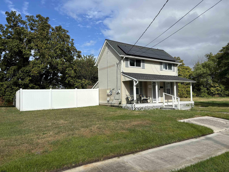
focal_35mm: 26
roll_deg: +1.7
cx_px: 114
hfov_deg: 67.3
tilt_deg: +2.0
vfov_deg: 53.1
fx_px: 172
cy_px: 86
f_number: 1.6
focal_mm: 5.96
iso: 50
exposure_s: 1/4854
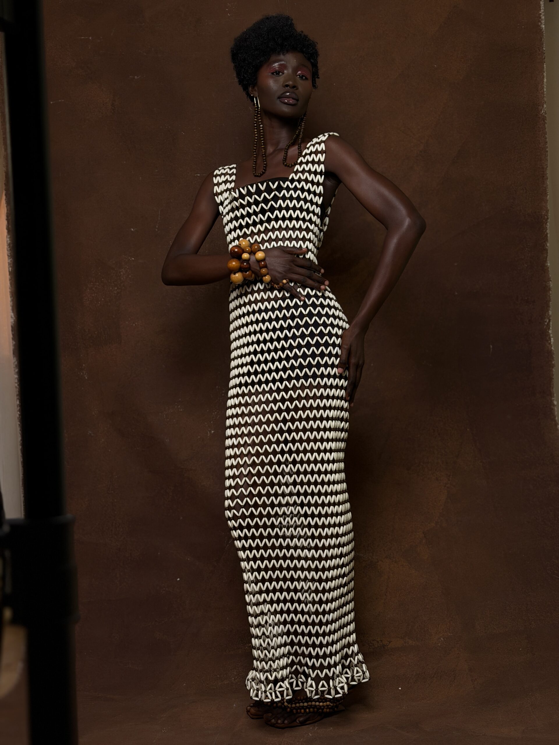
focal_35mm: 48
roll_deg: +3.0
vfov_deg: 39.7
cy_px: 372
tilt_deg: +0.5
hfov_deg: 30.3
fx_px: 1034
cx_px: 280
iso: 100
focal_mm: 6.76
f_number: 1.78
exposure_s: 1/60
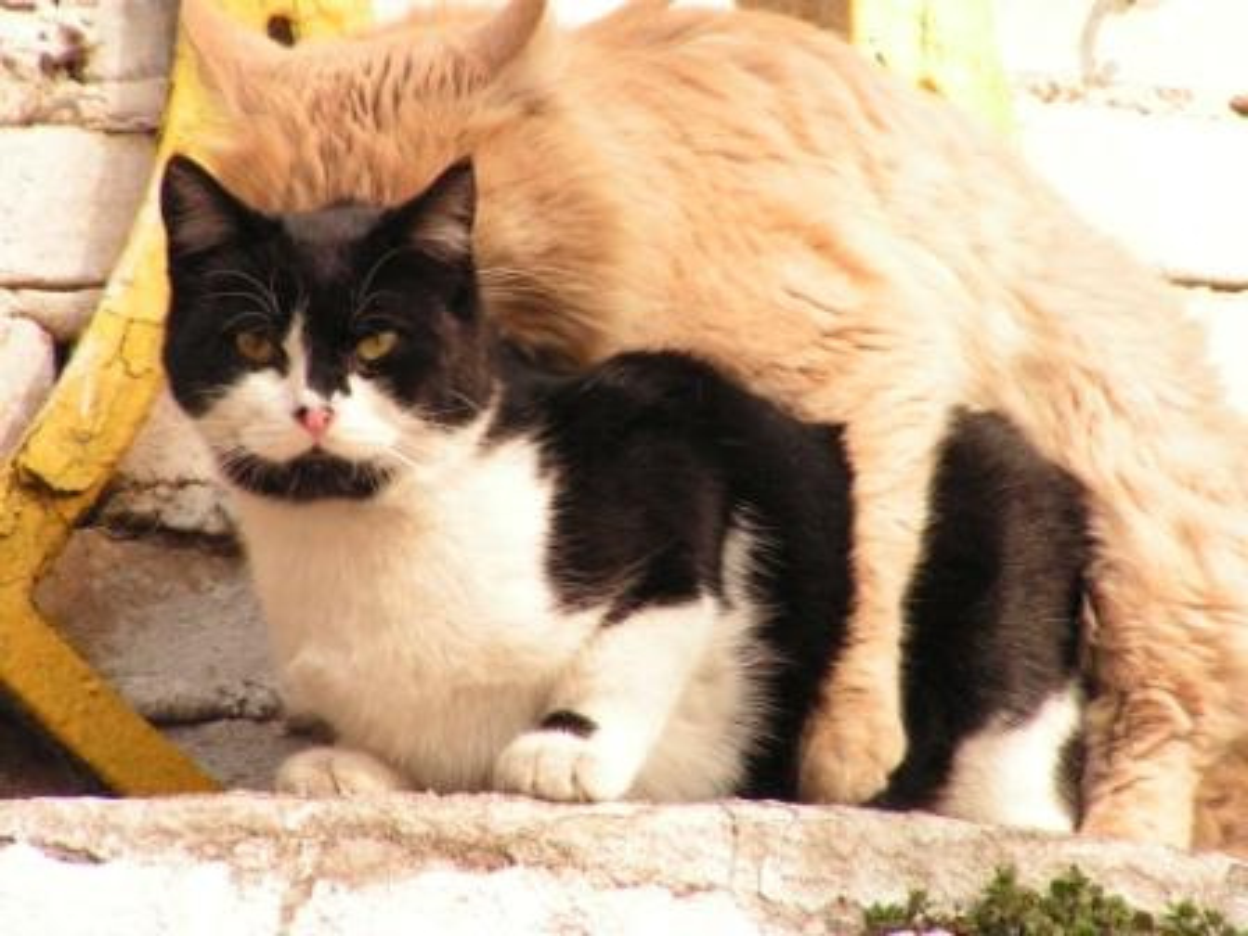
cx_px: 624
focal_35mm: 290
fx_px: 10455
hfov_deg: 6.8
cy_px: 468
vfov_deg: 5.1
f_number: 4.8
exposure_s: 1/1250
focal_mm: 48
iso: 400
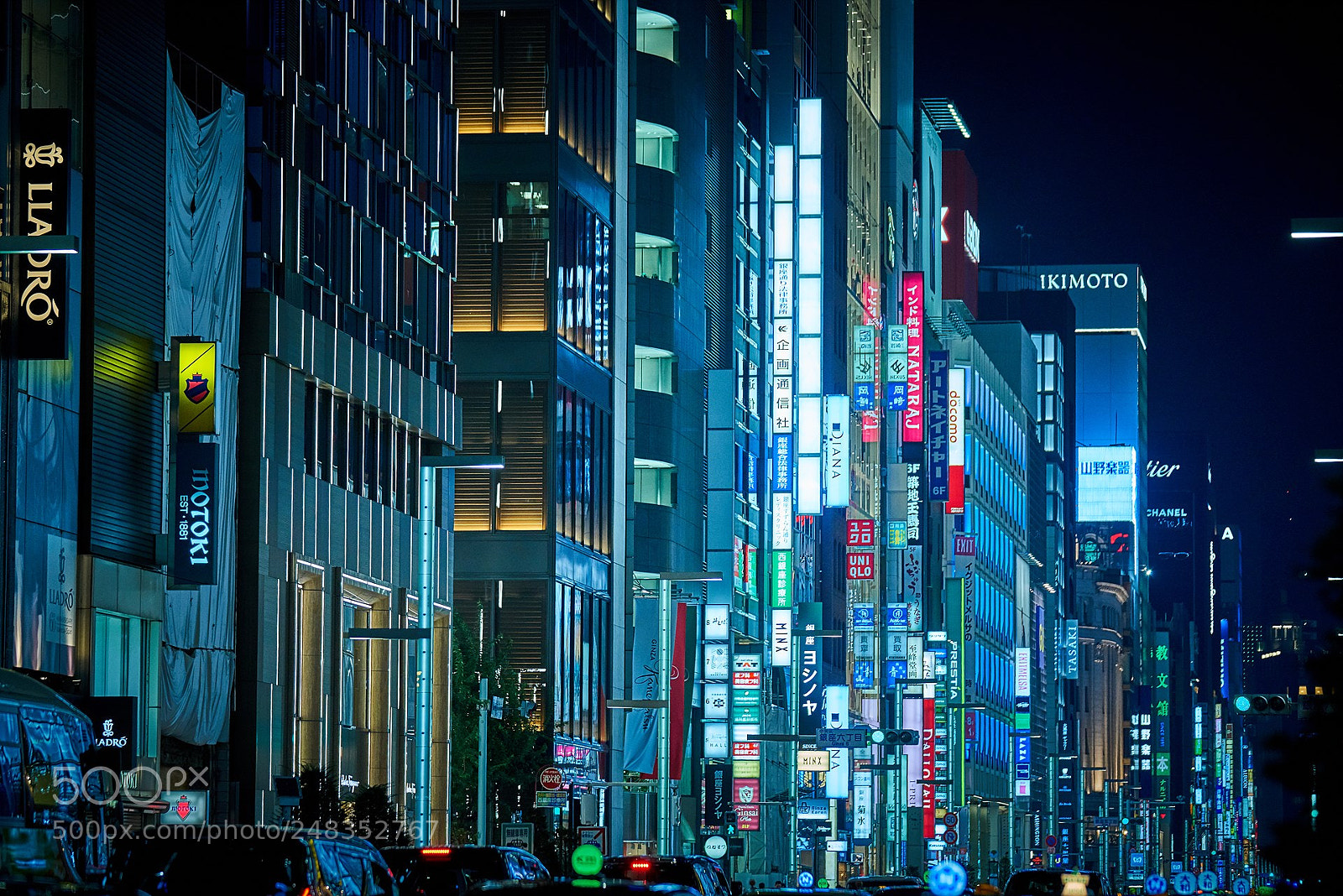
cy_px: 448
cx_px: 672
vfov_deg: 11.2
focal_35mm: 122
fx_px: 4553
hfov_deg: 16.8
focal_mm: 122
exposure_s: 1/250
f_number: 2.8
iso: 800
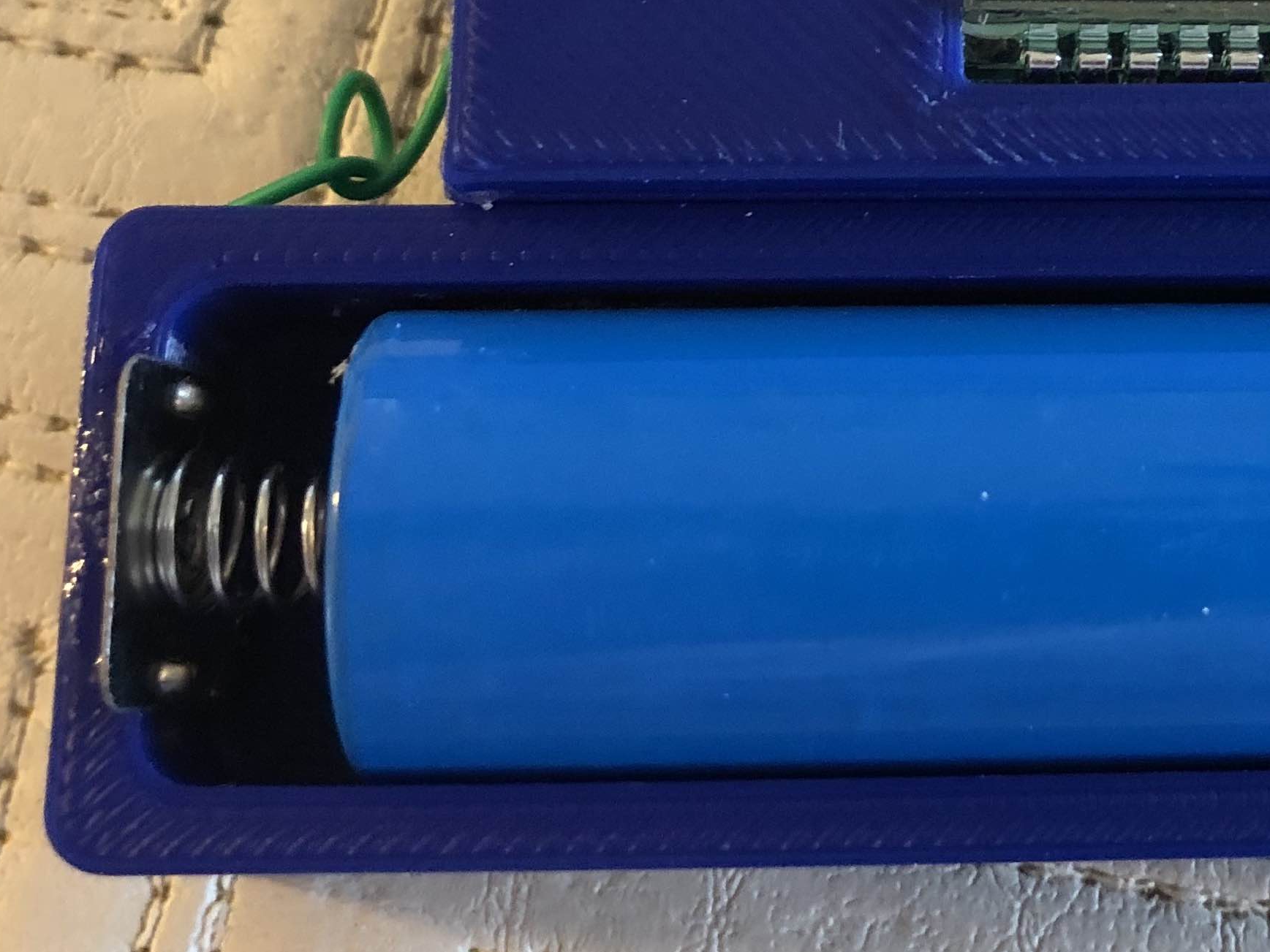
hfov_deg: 29.0
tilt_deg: -73.6
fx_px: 2385
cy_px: 75
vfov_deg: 22.0
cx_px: 1056
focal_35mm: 65
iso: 80
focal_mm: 4
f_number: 1.8
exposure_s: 1/17
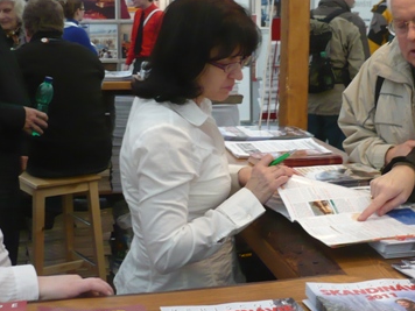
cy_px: 109
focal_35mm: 63
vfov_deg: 23.2
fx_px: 755
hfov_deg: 30.7
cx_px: 238
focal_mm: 5.8
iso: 200
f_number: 2.8
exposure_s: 1/30
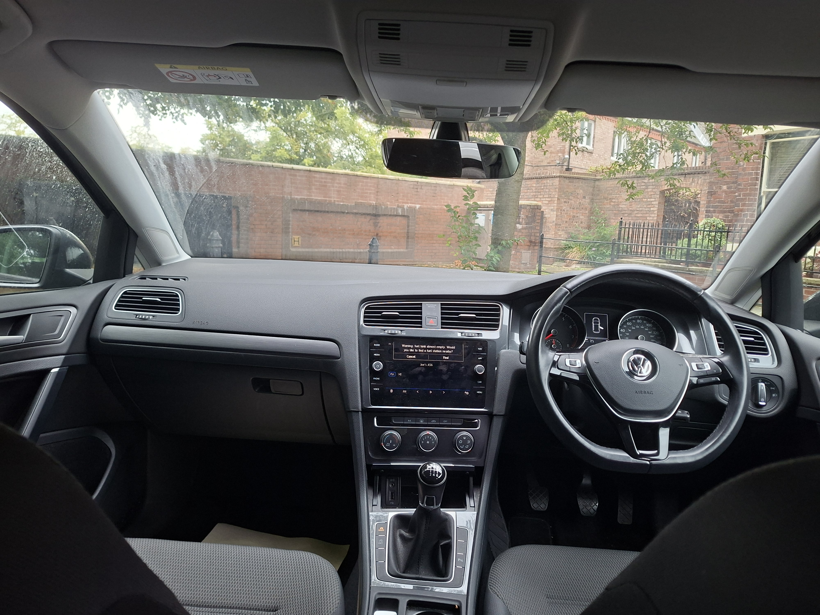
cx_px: 410
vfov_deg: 58.9
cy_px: 308
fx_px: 545
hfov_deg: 73.9
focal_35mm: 23
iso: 200
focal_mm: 5.54
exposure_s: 1/100
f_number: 1.8
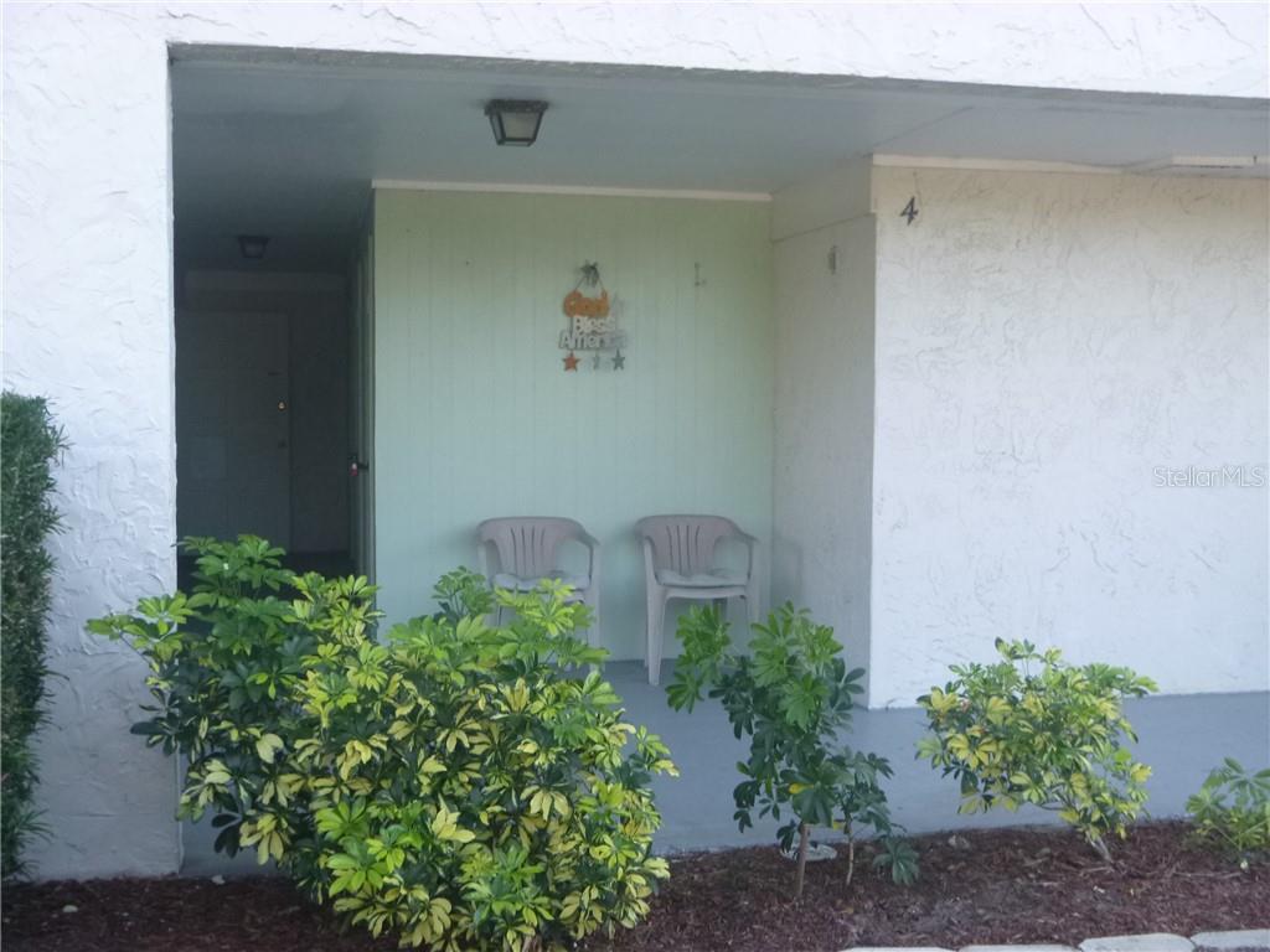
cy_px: 476
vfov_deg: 35.1
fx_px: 1504
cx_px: 635
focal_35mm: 41
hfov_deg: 45.8
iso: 250
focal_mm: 7.3
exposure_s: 1/80
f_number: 4.6
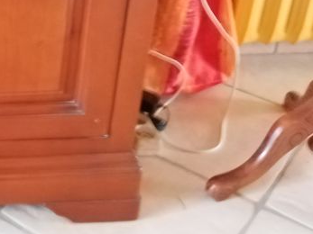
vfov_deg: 18.7
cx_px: -128
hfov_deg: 22.4
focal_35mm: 75
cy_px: -40
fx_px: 678
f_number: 1.8
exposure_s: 1/20
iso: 848
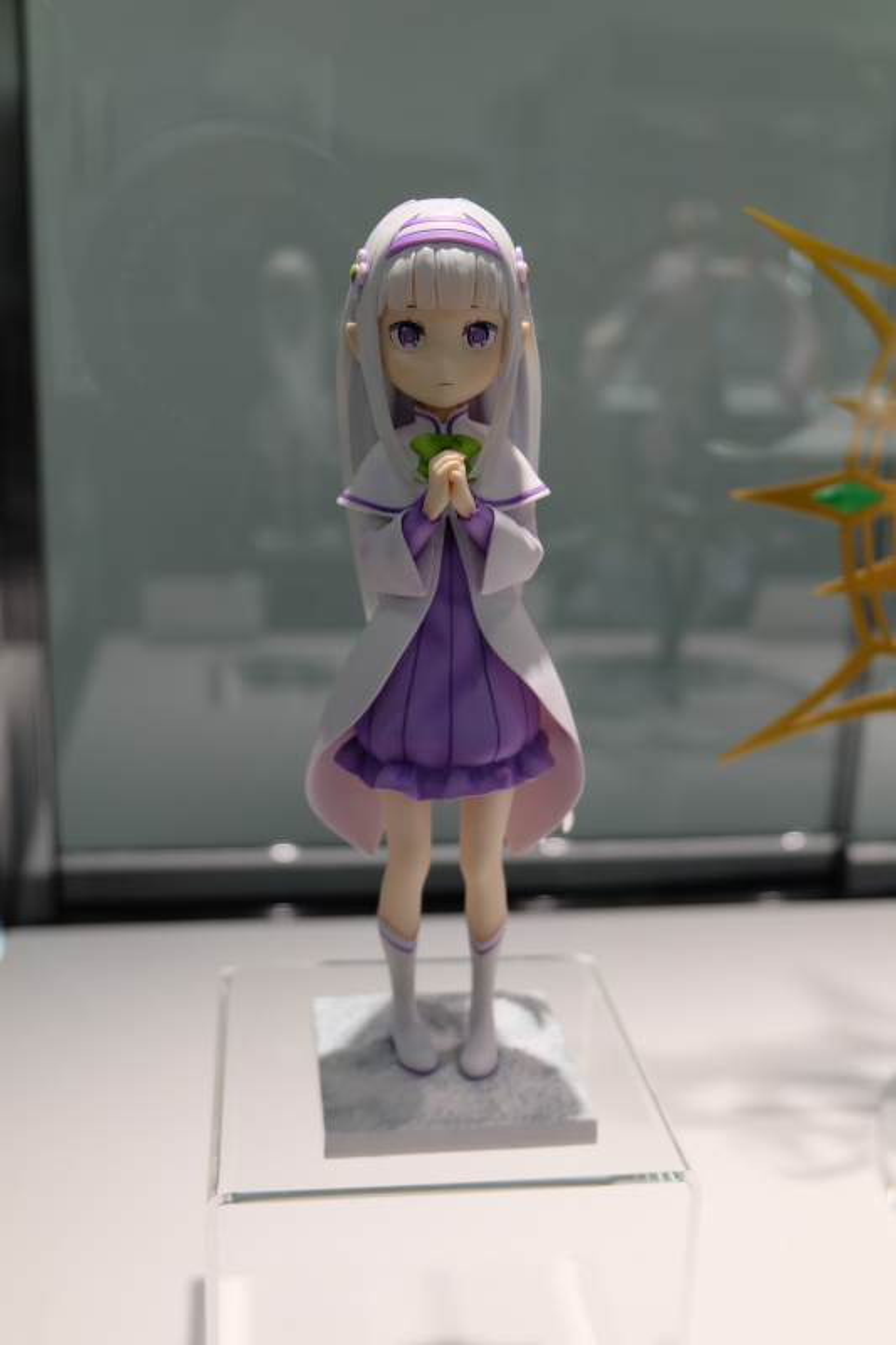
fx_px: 1419
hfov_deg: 35.0
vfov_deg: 50.7
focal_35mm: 38
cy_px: 672
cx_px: 448
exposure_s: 1/150
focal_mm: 25.6
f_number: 4.5
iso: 400
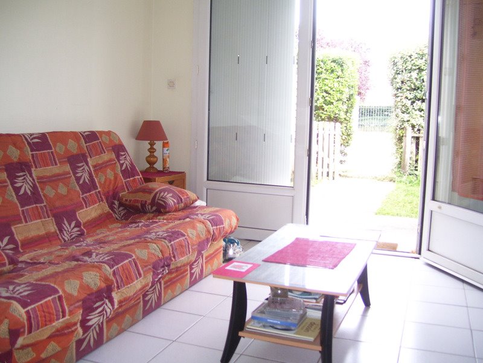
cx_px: 242
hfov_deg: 50.1
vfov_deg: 38.7
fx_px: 516
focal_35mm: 37
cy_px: 182
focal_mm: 6
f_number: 2.7
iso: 125
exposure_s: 1/60
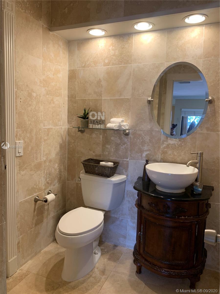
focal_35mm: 26
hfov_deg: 53.1
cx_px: 110
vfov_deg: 67.3
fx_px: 220
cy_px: 147
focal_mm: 4.25
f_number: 1.8
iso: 50
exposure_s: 1/60
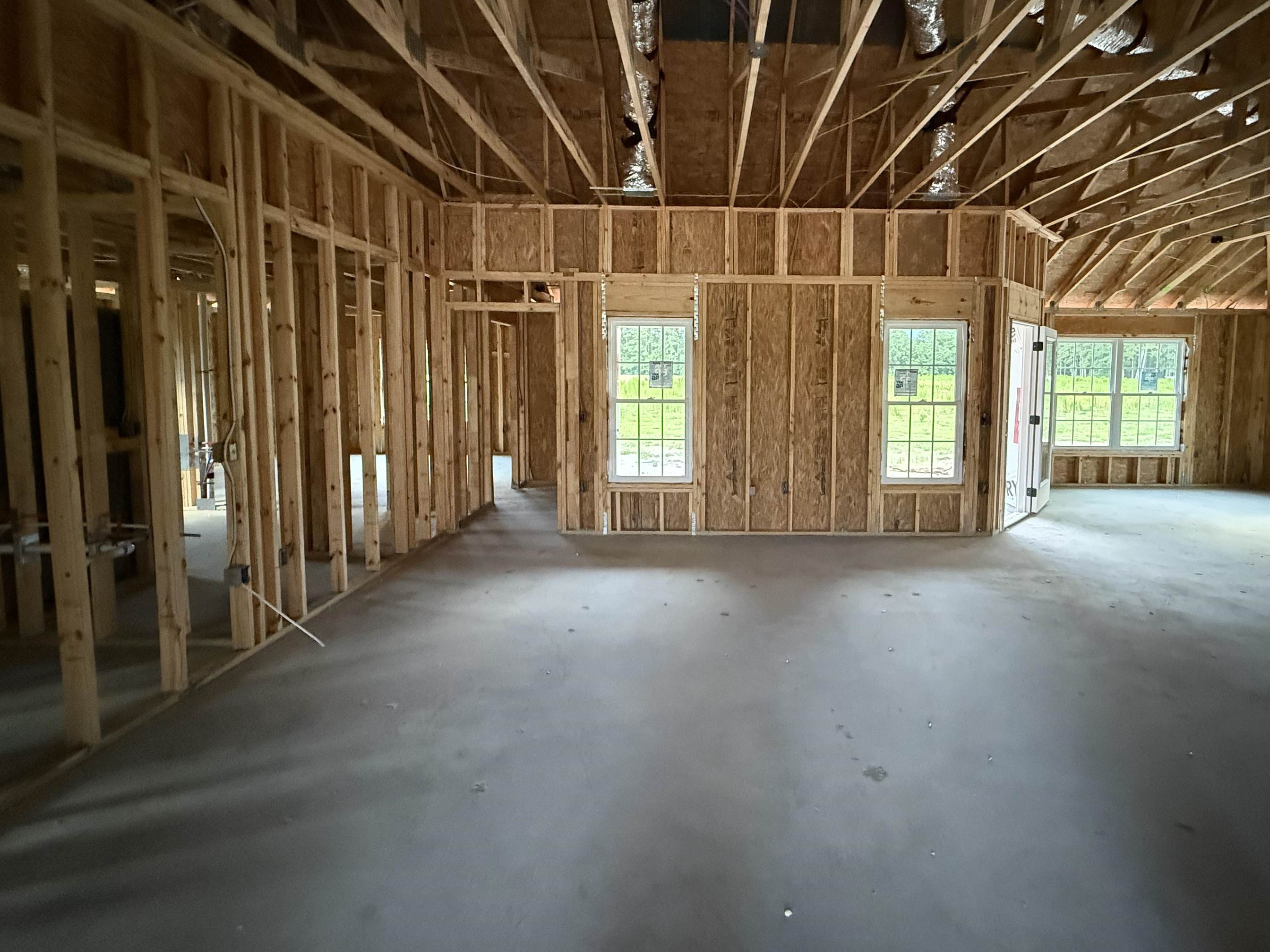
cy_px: 410
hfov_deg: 94.0
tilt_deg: -3.3
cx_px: 717
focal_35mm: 16
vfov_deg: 77.7
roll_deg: -0.3
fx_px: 587
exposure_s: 1/60
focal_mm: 2.22
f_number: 2.2
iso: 1250
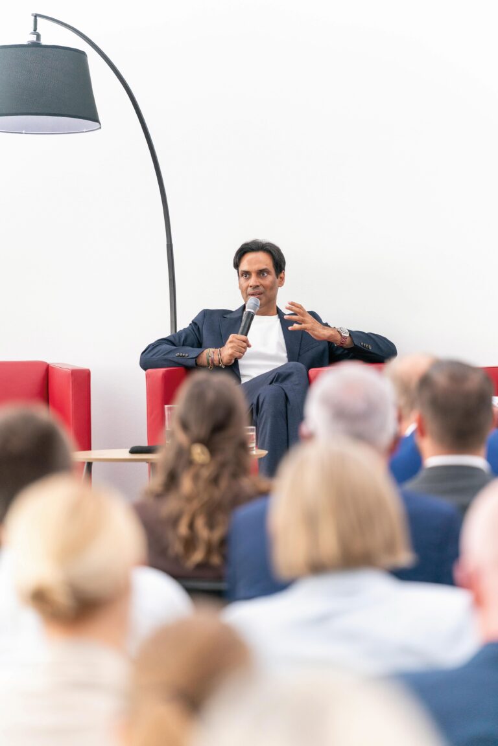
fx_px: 3735
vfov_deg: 11.4
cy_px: 373
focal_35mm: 180
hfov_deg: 7.6
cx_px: 249
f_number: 2.8
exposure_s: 1/400
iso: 800
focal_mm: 180
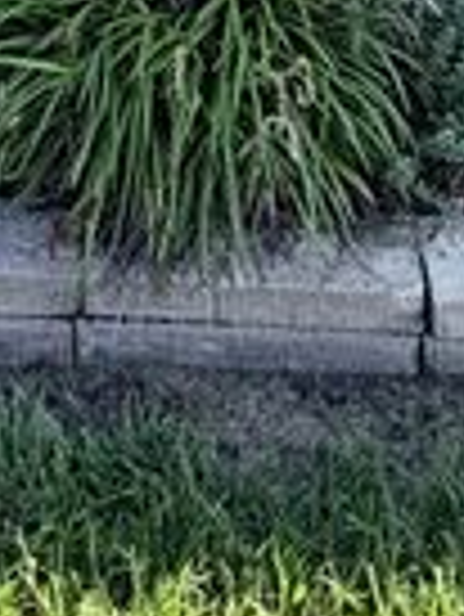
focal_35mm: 87
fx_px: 1552
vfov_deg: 16.4
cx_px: 117
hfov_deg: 16.9
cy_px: -663
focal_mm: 2.22
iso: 50
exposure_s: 1/376
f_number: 2.2
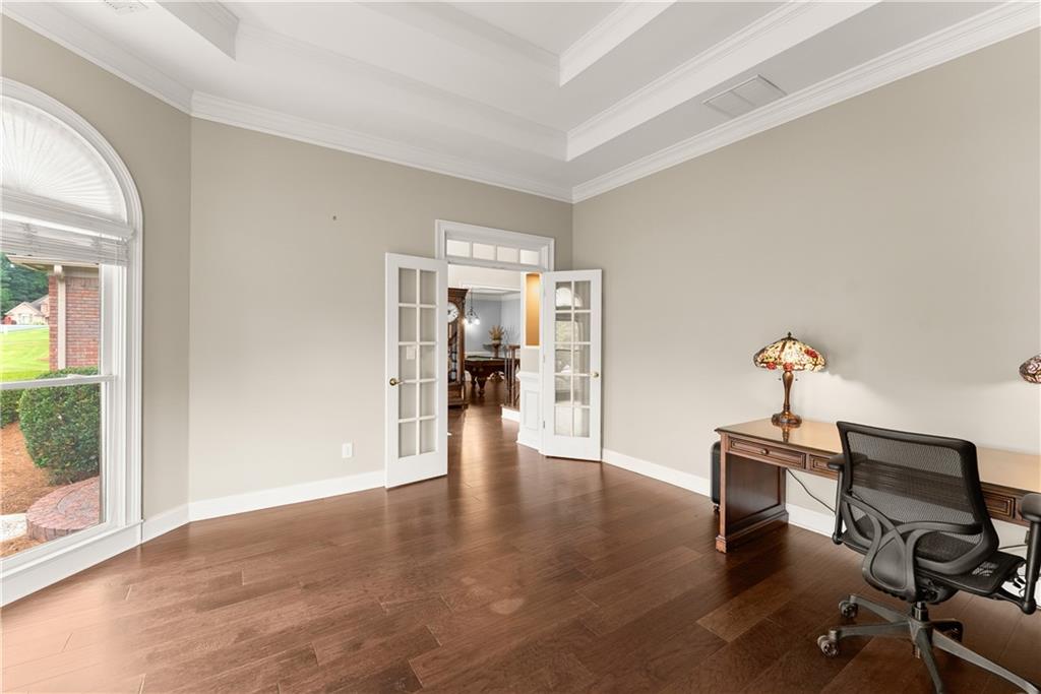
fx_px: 405
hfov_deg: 104.2
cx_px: 520
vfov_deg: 81.2
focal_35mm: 14
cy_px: 347
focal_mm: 14
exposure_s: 1/6
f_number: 7.1
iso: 640
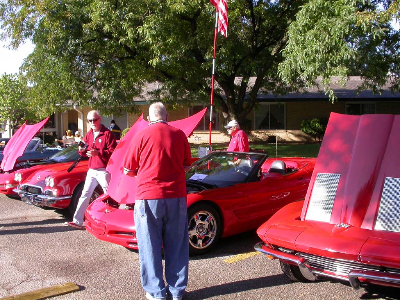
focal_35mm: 38
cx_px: 200
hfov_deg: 49.0
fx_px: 439
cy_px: 150
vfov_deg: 37.7
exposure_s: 1/165
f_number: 5.3
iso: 100
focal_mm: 7.85
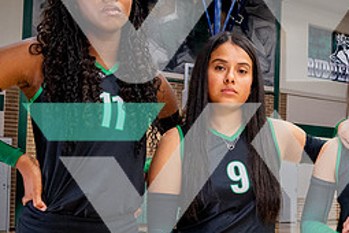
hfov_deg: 31.7
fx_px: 553
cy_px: 173
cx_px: 368
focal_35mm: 57
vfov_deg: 23.6
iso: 2500
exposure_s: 1/80
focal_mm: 24
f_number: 7.1
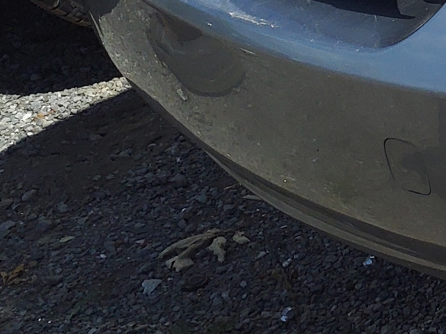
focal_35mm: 114
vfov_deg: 11.7
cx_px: 928
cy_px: -321
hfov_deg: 14.1
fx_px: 1469
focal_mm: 3.58
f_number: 1.9
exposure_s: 1/1662
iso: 40
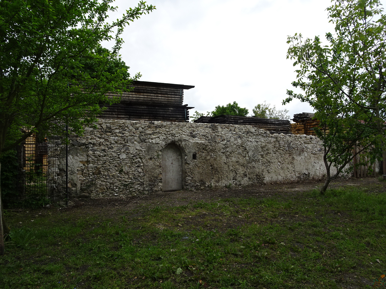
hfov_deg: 71.6
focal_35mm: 24
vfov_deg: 56.8
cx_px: 193
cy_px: 144
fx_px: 268
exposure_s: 1/320
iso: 80
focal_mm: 4.1
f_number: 3.5
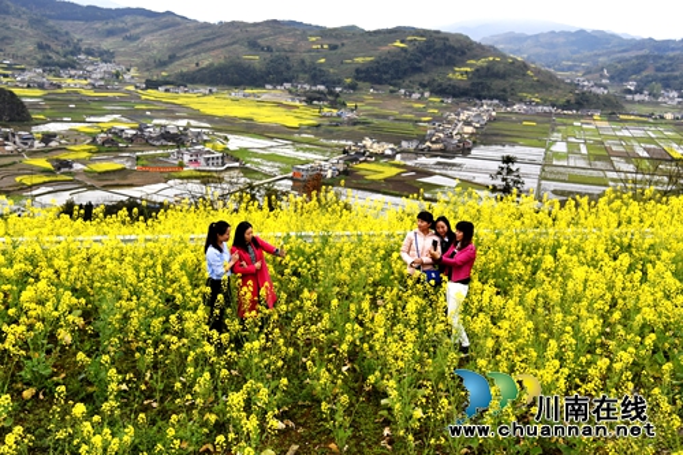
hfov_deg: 55.8
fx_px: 645
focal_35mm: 34
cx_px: 342
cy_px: 228
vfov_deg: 38.9
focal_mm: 34
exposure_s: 1/1250
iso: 800
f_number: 4.5
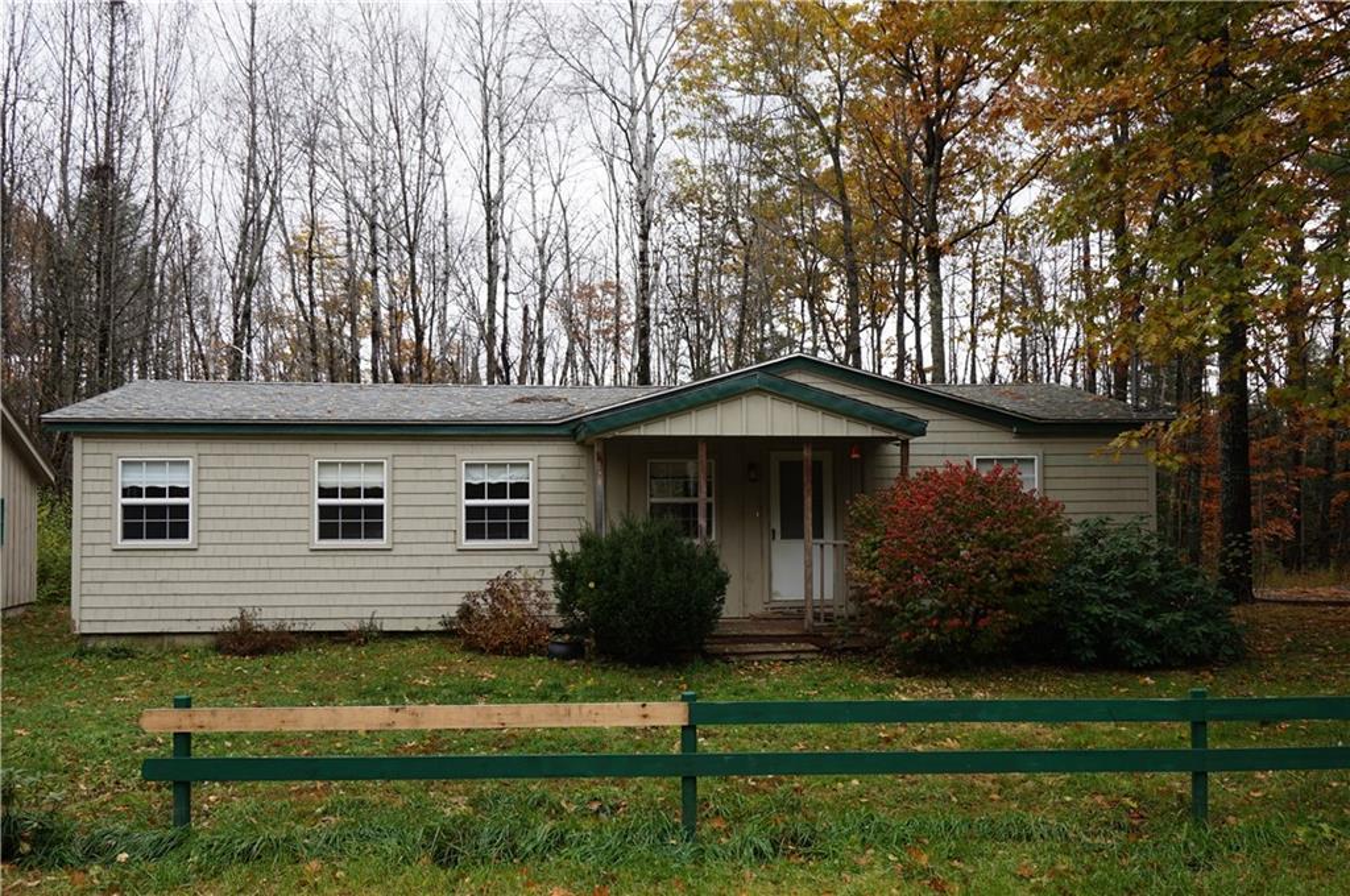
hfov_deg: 53.2
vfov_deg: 36.8
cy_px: 448
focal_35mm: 36
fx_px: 1348
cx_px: 675
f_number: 6.3
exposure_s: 1/60
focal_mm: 24
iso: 100
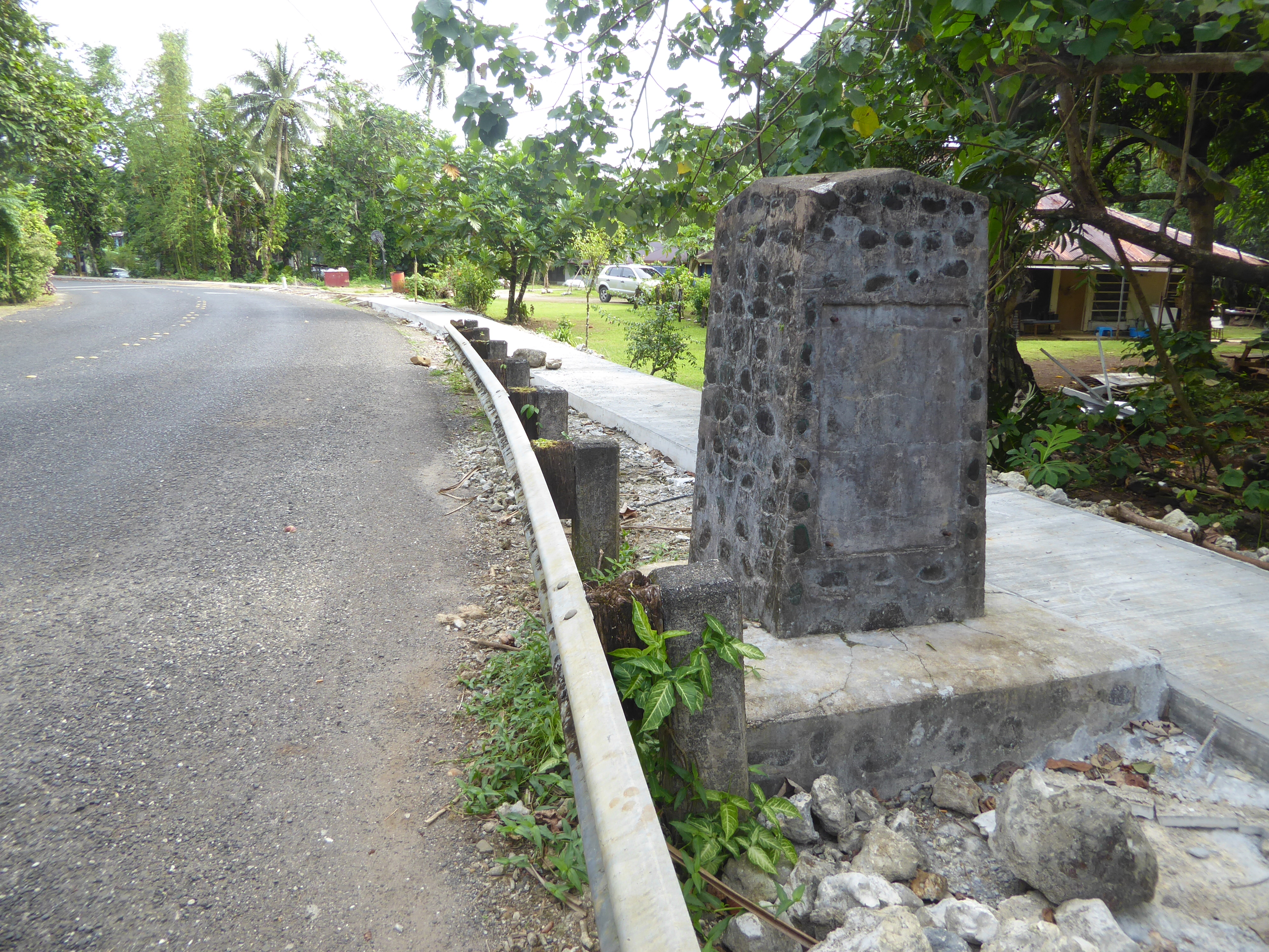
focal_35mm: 24
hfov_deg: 71.6
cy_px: 476
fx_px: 880
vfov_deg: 56.8
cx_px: 634
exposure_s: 1/100
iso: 80
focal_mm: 4.3
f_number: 3.3
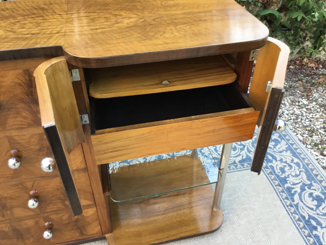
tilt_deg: -36.7
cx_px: 163
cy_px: 122
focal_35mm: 31
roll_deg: +0.1
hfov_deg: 58.4
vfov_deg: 45.4
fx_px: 292
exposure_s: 1/33
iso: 40
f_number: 2.4
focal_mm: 3.3
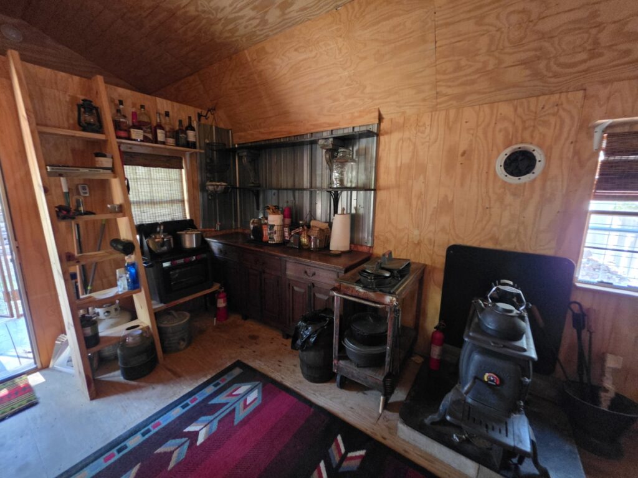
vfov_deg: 89.9
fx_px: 240
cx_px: 319
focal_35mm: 13
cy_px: 239
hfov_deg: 106.2
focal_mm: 2.2
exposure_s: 1/40
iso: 1000
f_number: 1.9
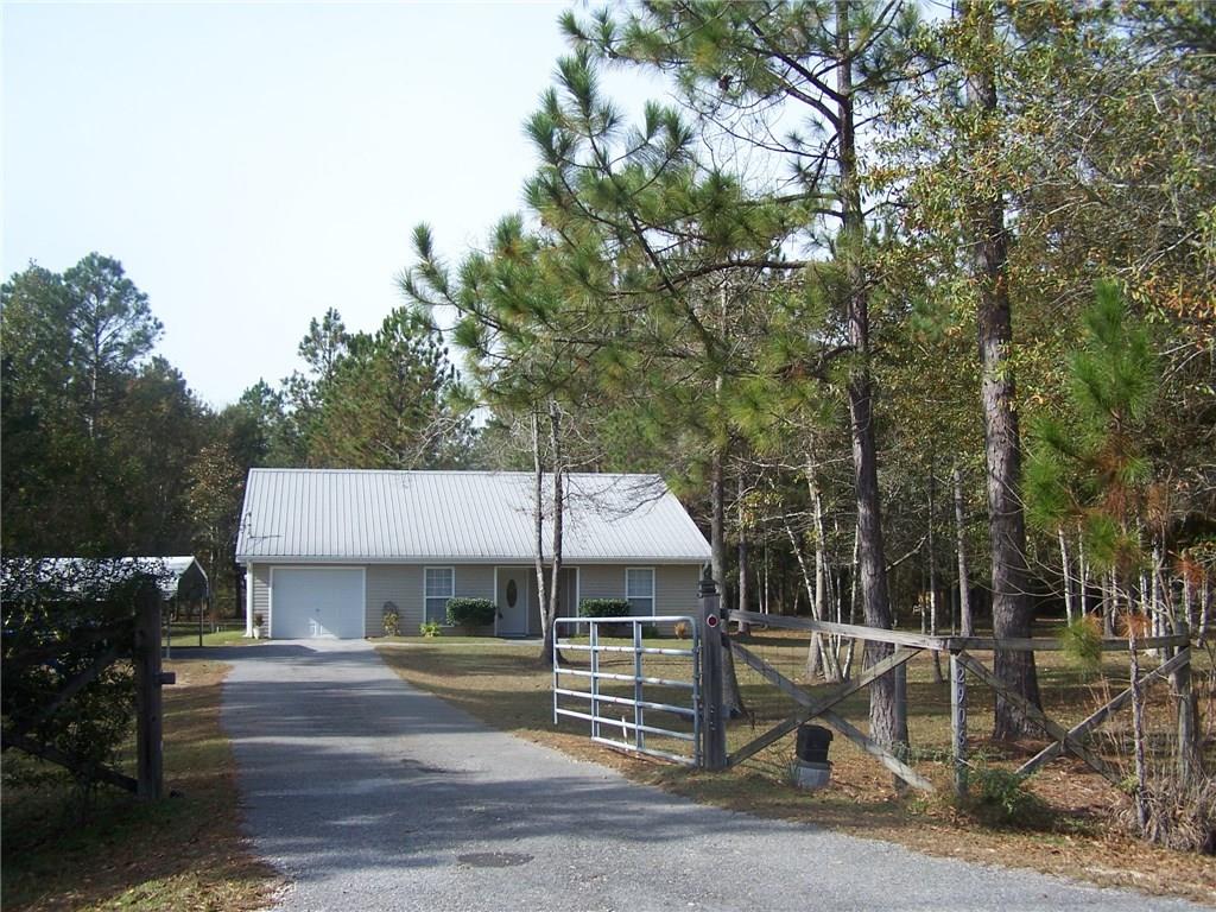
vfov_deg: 37.7
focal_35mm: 38
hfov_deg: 49.0
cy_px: 456
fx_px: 1335
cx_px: 608
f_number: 2.8
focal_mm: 6.3
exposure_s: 1/750
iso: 80
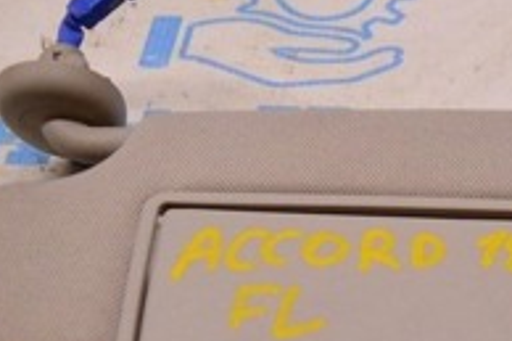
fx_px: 1407
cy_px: 297
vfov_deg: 13.7
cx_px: 530
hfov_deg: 19.9
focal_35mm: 99
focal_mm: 20
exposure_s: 1/400
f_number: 4
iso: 1600
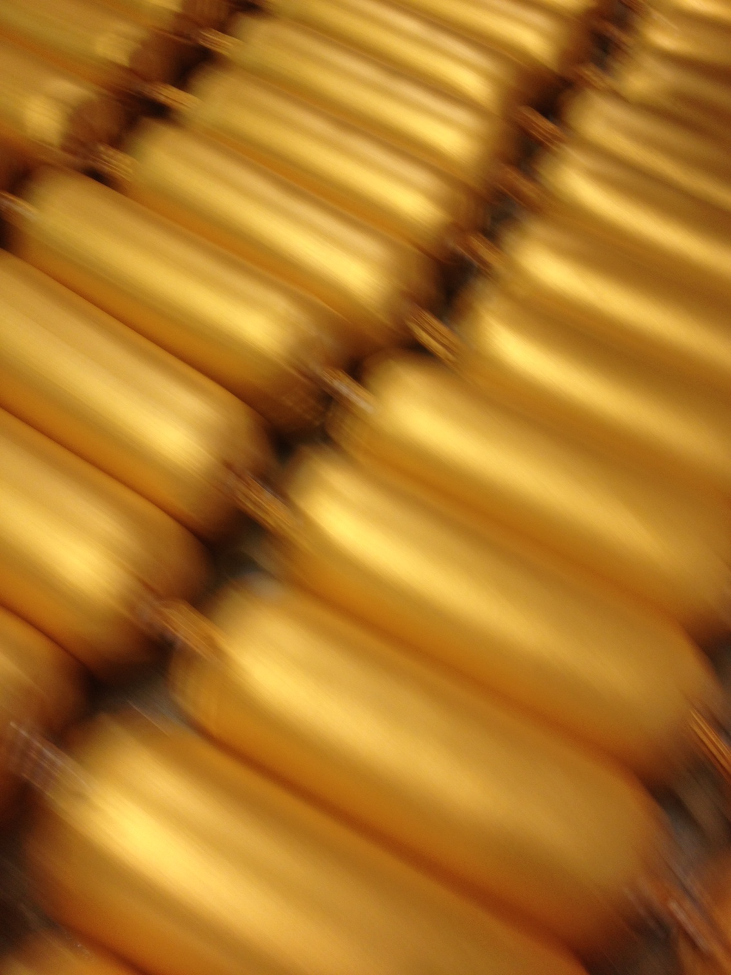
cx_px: 366
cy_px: 488
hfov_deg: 40.7
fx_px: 985
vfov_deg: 52.6
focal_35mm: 35
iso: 50
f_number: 2.4
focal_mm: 4.28
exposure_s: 1/24
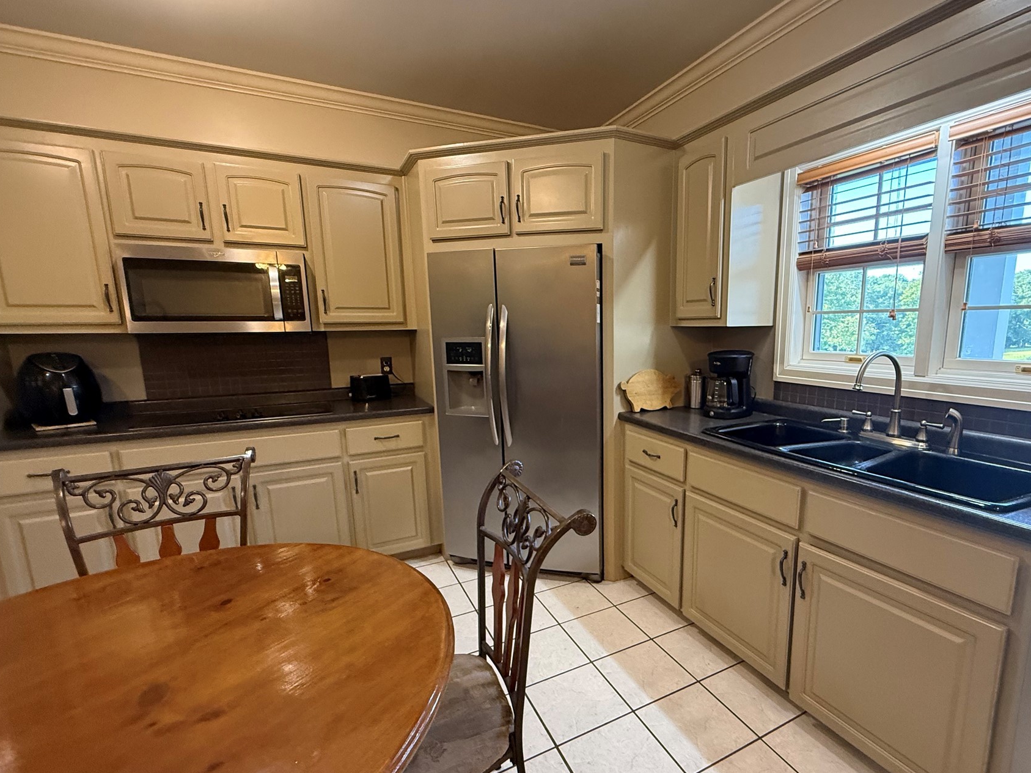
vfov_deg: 74.6
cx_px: 590
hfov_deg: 90.4
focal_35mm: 17
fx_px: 506
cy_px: 411
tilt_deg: -9.3
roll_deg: +0.6
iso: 500
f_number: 2.2
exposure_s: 1/60
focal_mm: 2.22
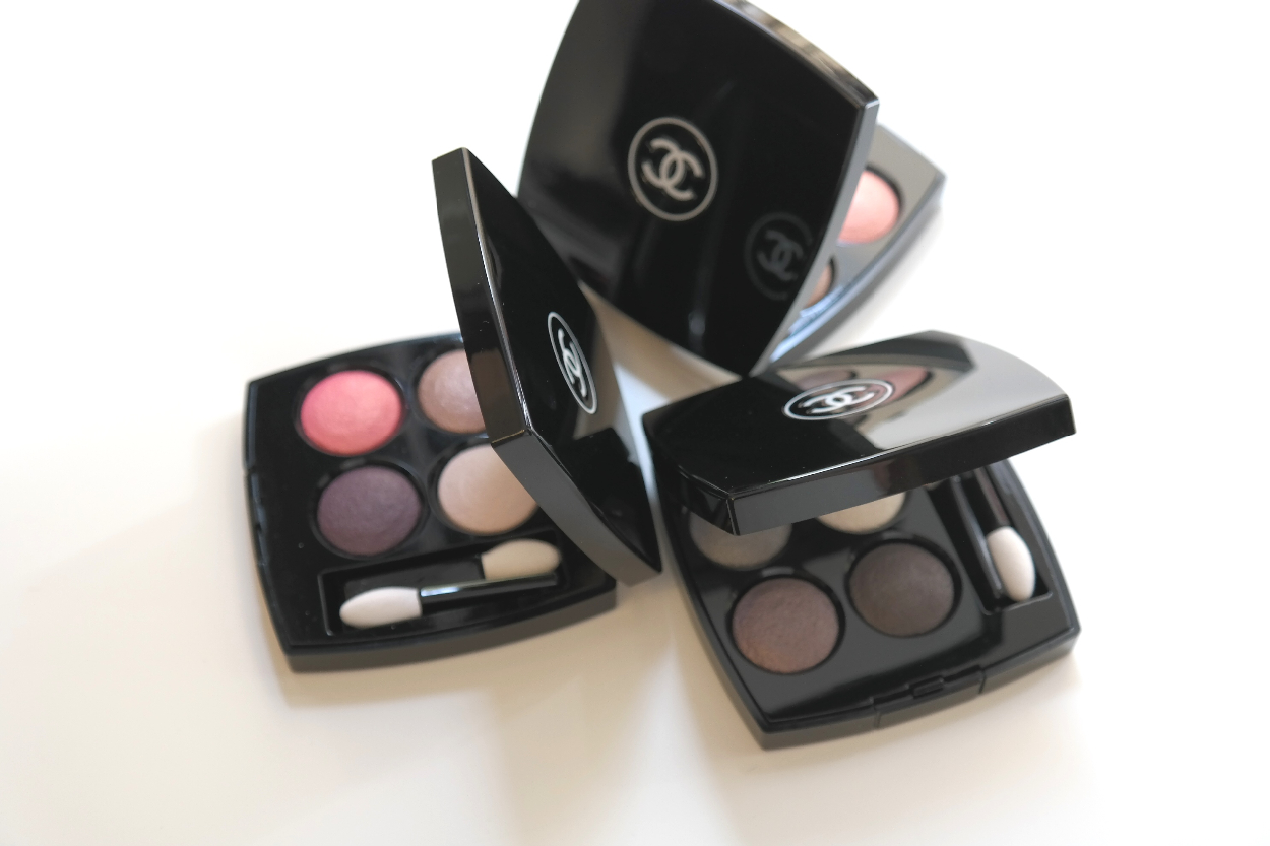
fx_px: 1975
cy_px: 423
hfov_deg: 35.6
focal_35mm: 56
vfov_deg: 24.2
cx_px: 635
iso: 200
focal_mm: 37
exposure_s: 1/60
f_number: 4.5
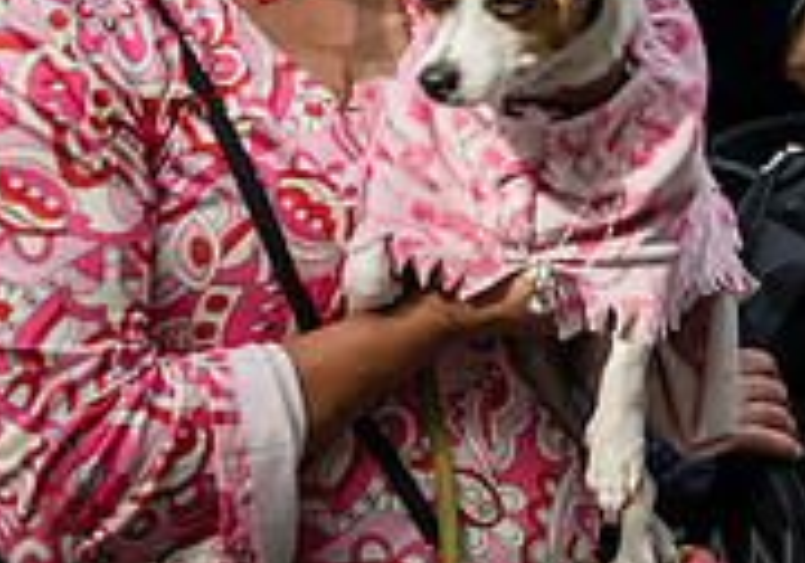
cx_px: 1242
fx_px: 2952
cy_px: -305
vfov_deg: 10.5
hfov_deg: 14.4
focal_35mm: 130
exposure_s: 1/3200
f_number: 5
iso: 1000
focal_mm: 34
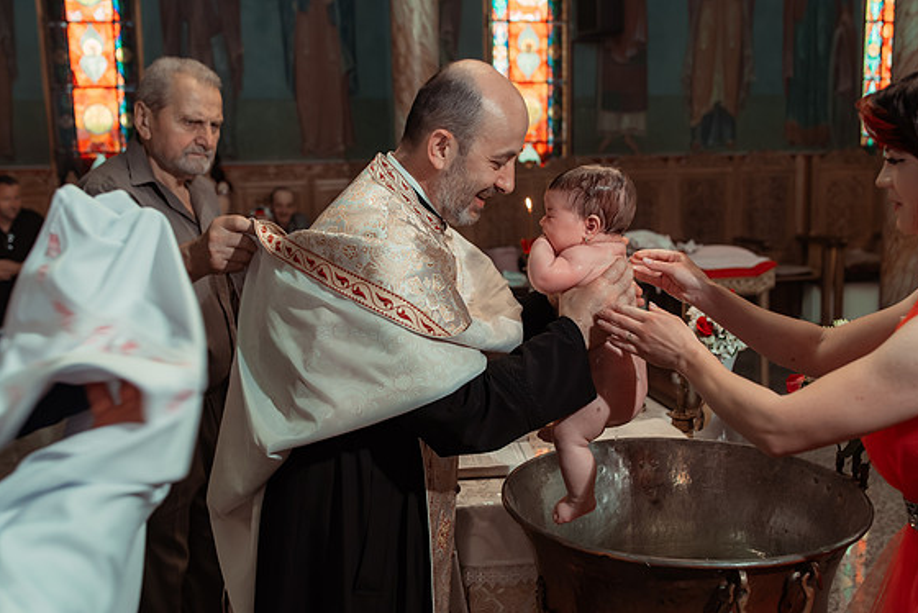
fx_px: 969
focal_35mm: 38
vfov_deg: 35.1
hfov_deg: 50.7
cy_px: 316
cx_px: 458
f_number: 3.5
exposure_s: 1/200
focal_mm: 35
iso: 1600
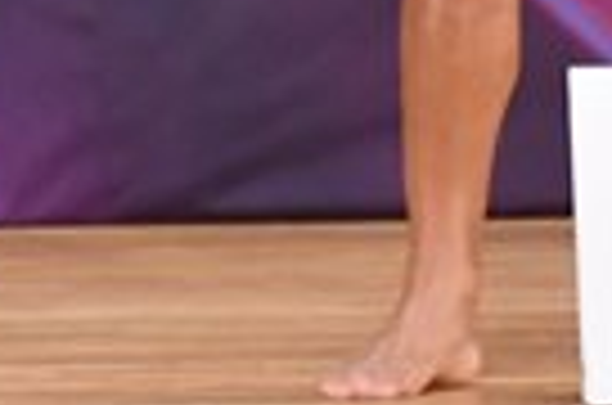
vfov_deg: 0.8
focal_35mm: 1628
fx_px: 27611
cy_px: -423
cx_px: 164
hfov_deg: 1.3
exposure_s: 1/400
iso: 4500
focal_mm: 190
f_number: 5.6
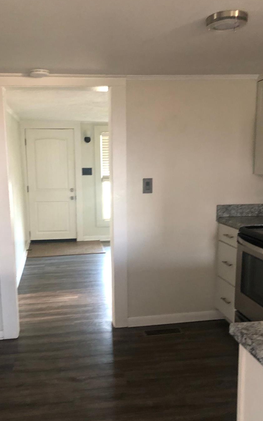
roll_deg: +0.5
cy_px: 222
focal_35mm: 34
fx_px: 390
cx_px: 115
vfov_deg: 56.7
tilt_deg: -9.0
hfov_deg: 37.2
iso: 100
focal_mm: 3.99
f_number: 1.8
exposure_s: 1/9
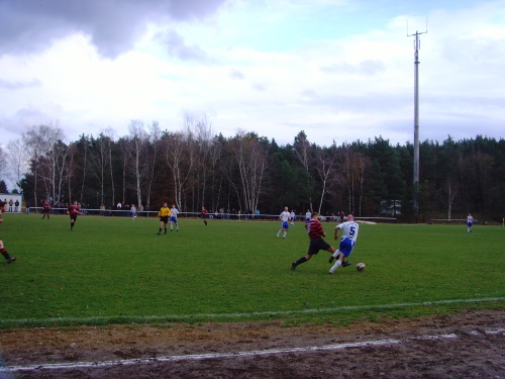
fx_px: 569
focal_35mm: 39
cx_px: 252
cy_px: 190
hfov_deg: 47.9
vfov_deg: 36.8
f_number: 3.5
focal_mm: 6.6
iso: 80
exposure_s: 1/125
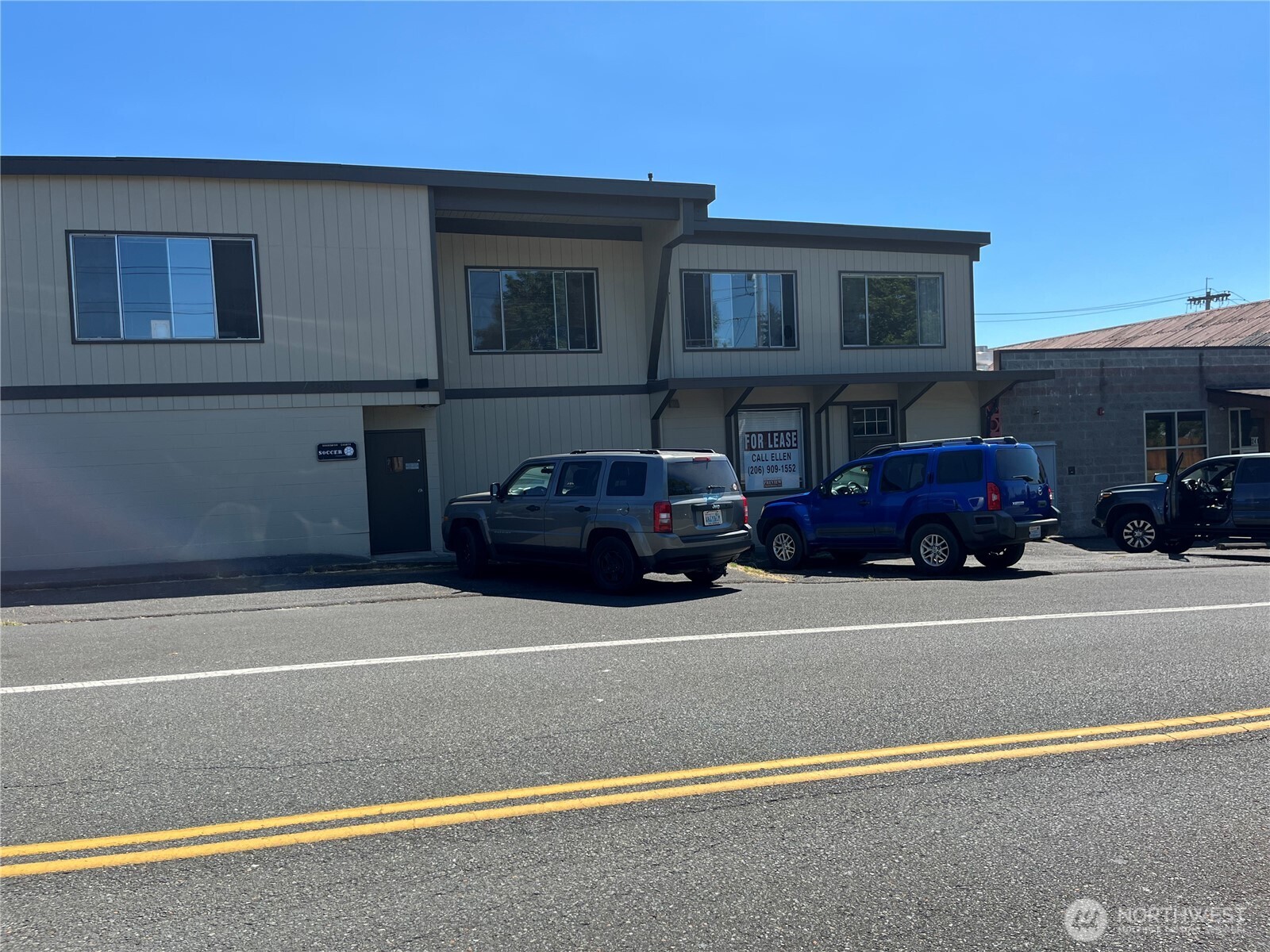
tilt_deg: -1.2
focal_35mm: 26
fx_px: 954
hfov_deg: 67.3
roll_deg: +2.5
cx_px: 635
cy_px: 476
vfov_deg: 53.1
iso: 50
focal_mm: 5.1
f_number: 1.6
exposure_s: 1/2967
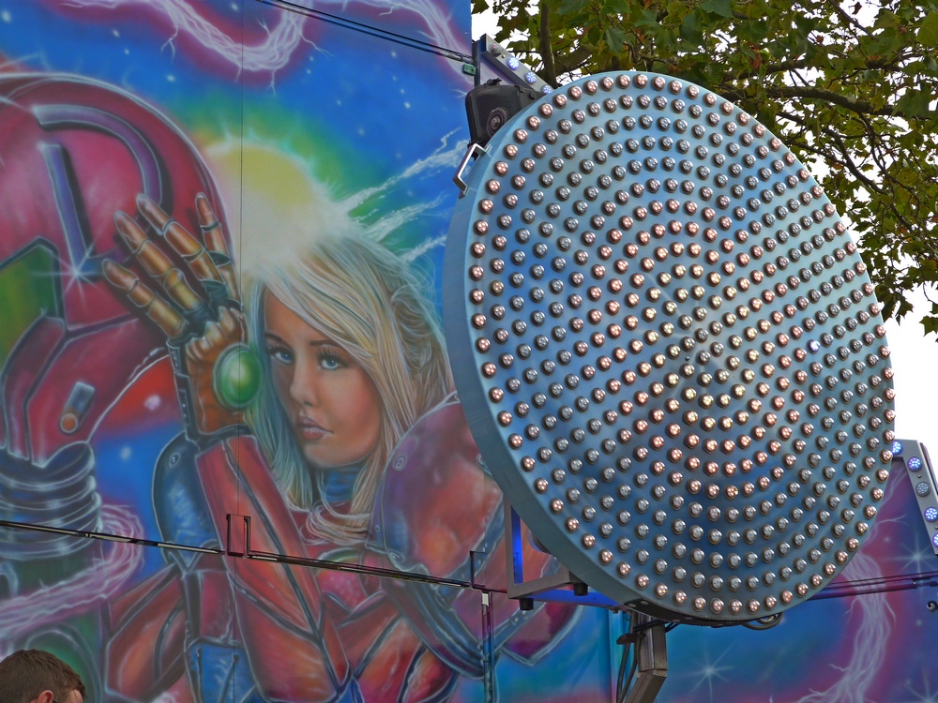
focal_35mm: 86
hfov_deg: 22.8
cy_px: 352
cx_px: 469
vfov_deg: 17.2
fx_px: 2330
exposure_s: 1/250
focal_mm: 15.5
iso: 100
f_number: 4.5
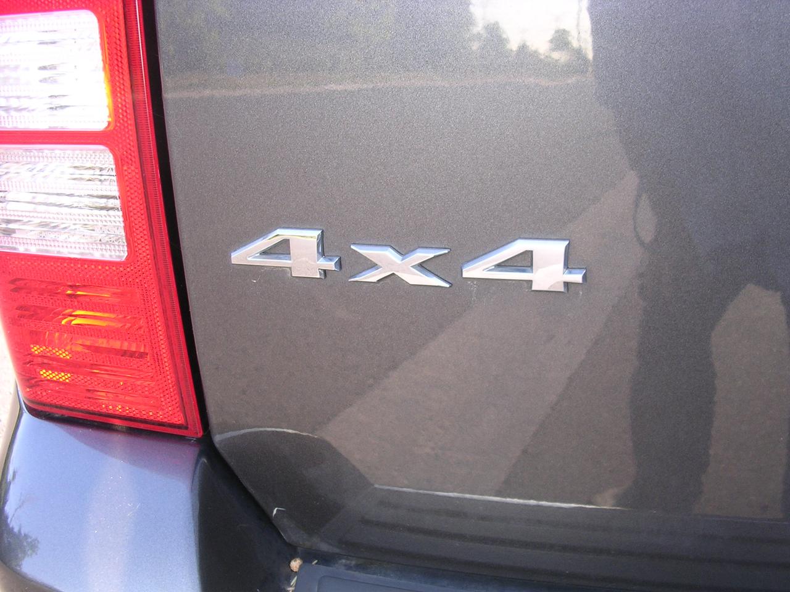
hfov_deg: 49.0
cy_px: 296
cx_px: 395
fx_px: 867
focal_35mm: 38
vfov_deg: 37.7
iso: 100
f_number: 2.8
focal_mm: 5.8
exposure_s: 1/41.6
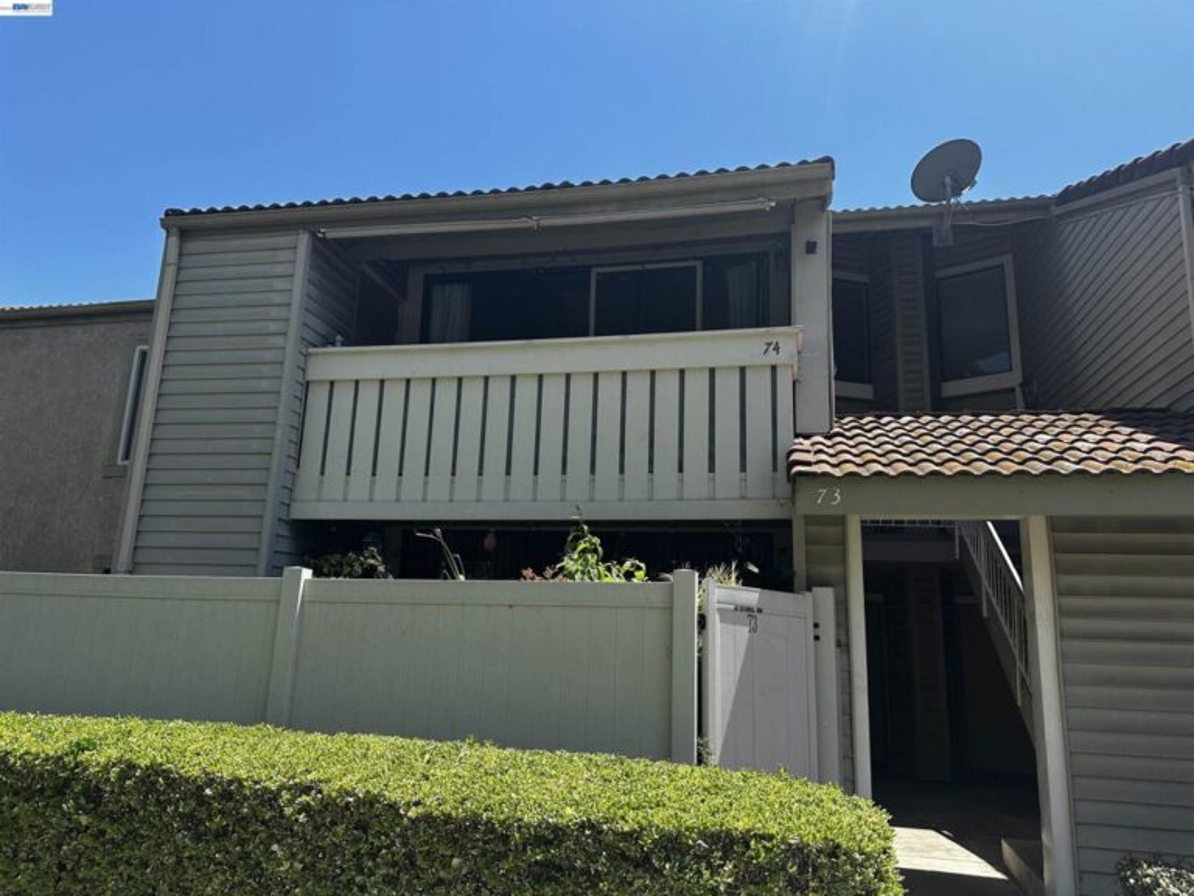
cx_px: 597
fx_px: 828
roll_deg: -1.9
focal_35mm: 24
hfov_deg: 71.6
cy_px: 448
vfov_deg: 56.8
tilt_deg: +14.0
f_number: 1.78
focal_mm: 6.86
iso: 80
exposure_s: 1/2525
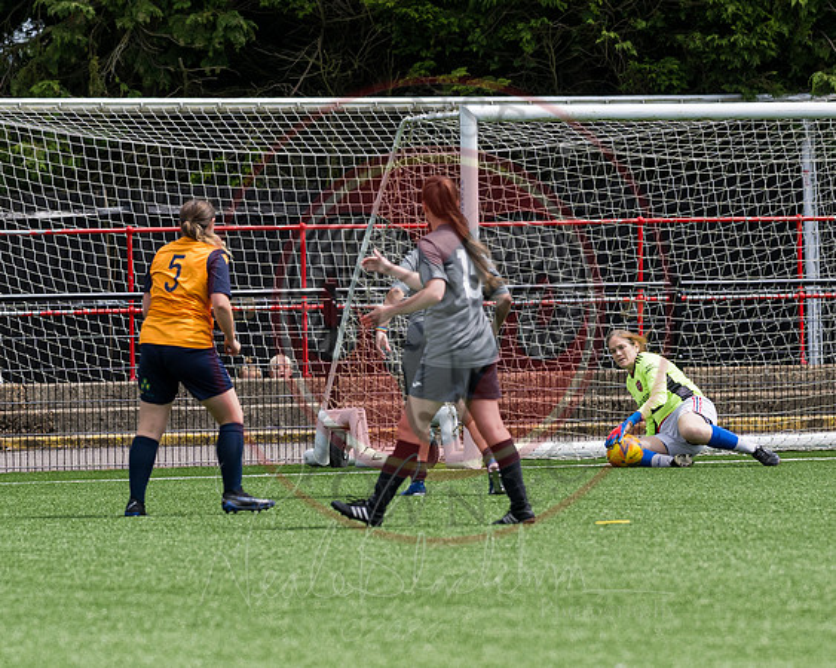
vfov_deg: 4.3
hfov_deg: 5.3
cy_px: 527
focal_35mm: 362
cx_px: 585
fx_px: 8964
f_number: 3.2
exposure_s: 1/4000
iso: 200
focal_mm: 135
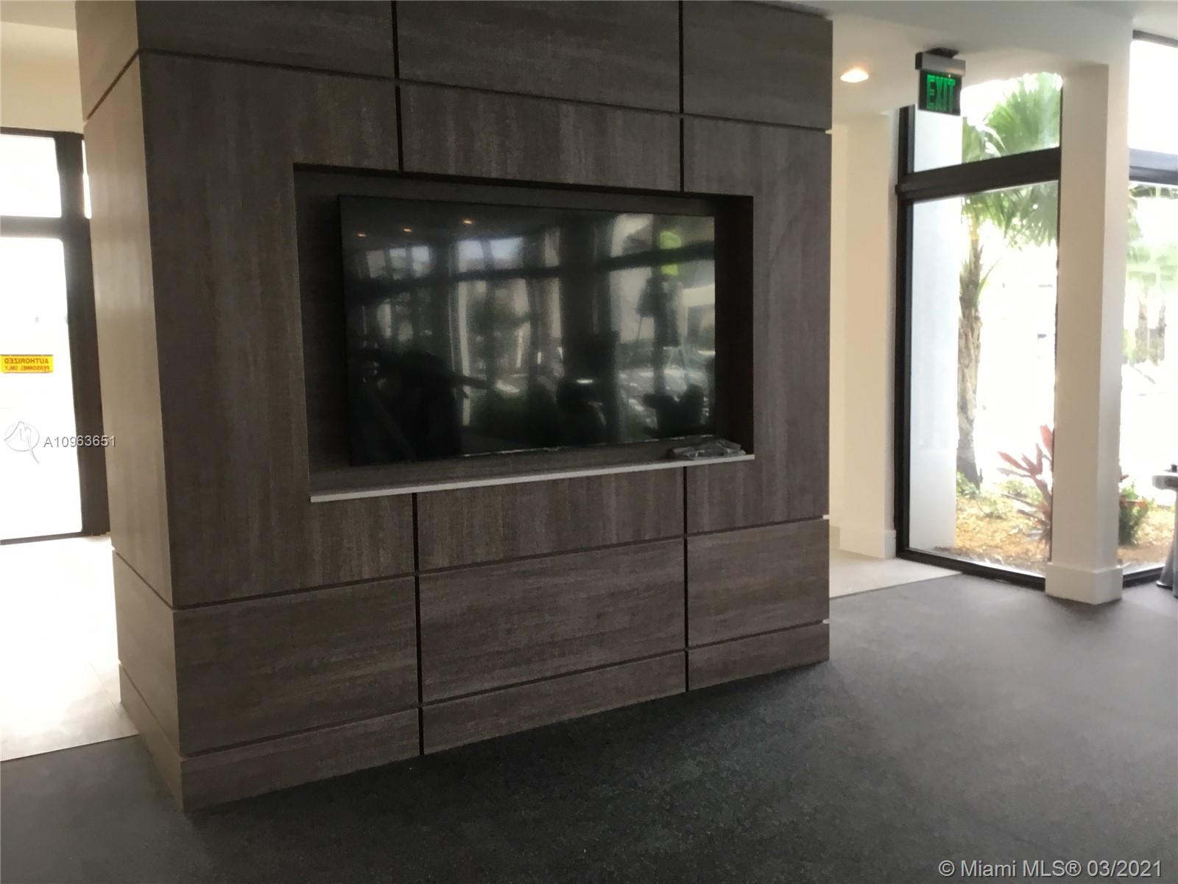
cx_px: 589
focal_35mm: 31
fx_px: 1055
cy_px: 442
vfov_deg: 45.4
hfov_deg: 58.4
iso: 32
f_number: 2.4
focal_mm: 3.3
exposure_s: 1/30
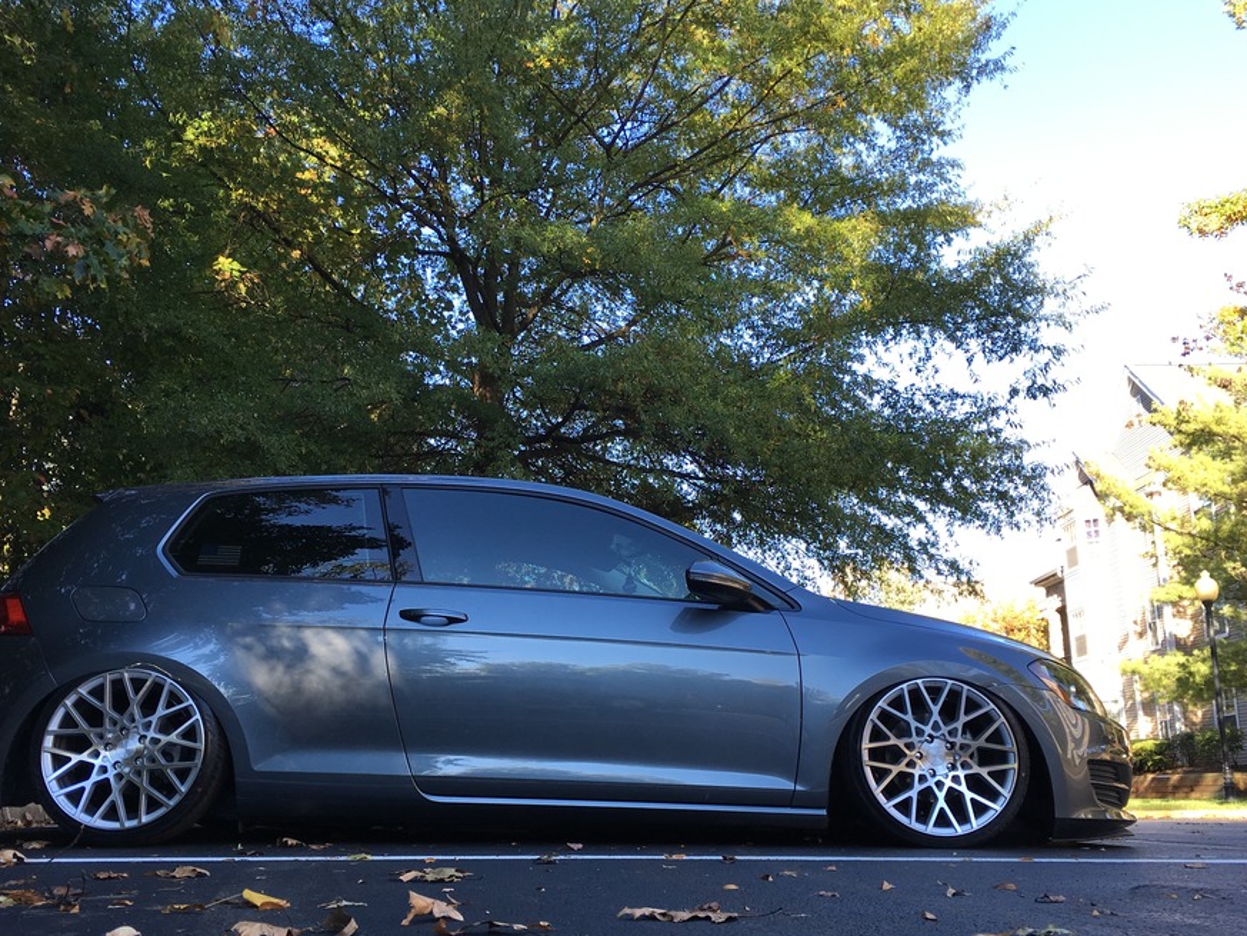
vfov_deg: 41.7
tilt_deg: +13.0
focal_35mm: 34
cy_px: 519
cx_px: 560
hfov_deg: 53.9
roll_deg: -0.4
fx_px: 1225
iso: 25
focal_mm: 4.15
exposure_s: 1/159
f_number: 2.2
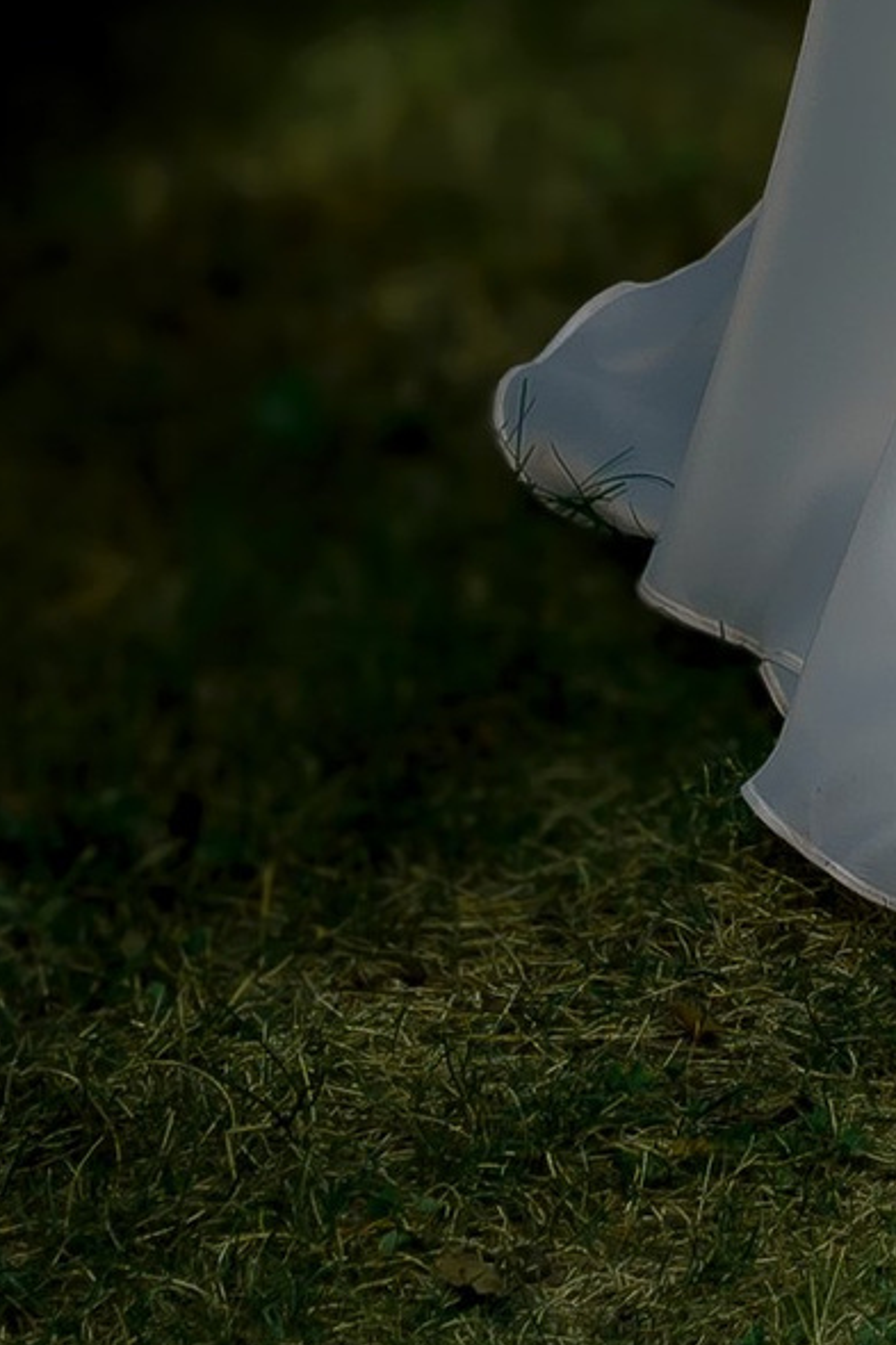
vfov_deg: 5.5
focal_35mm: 358
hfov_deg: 3.8
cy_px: -2116
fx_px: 13372
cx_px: 1917
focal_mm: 55
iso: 125
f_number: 4
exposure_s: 1/1600
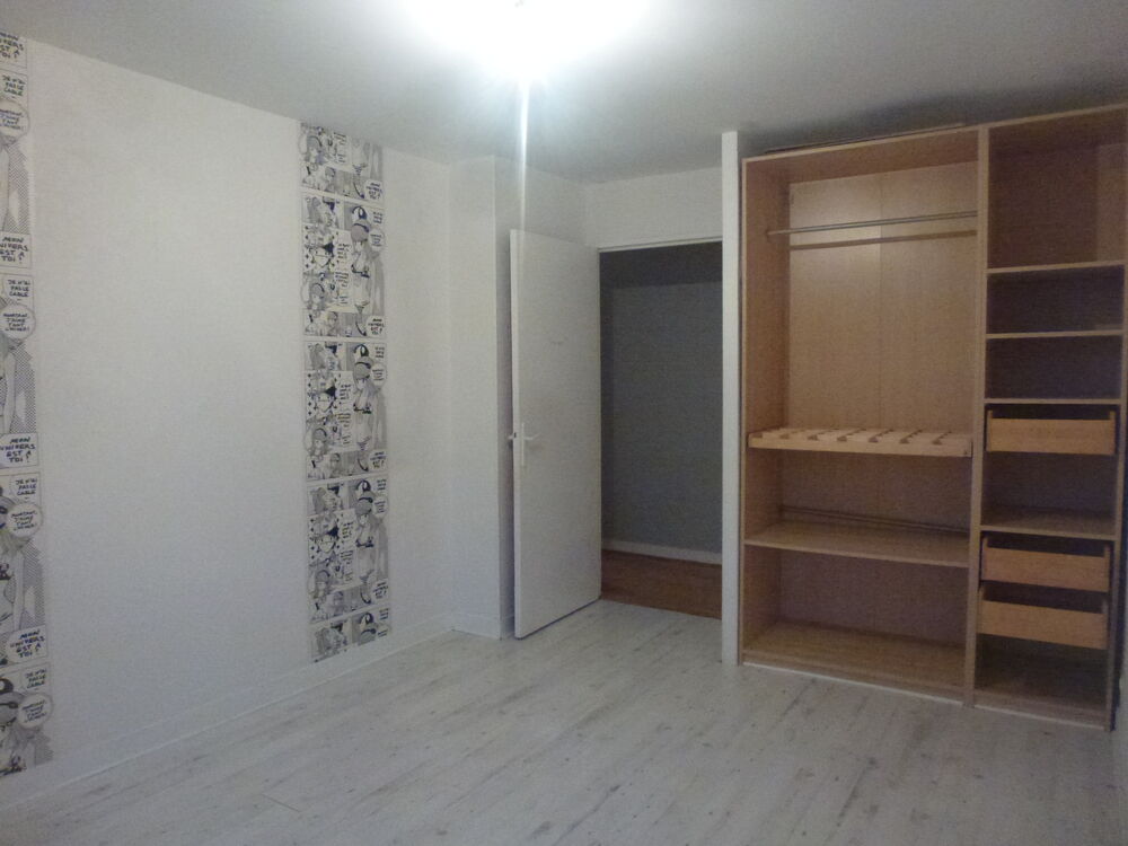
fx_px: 782
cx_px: 564
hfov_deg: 71.6
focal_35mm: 24
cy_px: 423
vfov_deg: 56.8
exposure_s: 1/25
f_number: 3.3
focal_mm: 4.3
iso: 800
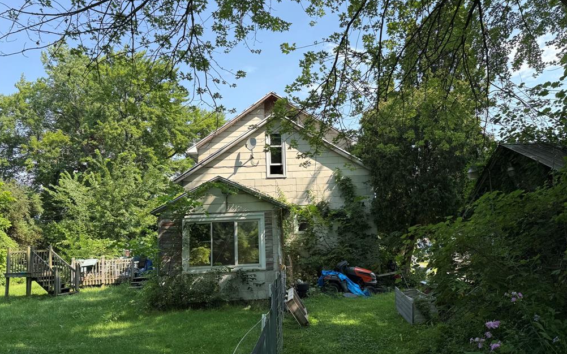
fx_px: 402
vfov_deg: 47.5
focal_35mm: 26
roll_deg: +3.6
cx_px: 284
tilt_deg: +8.5
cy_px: 193
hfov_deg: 70.4
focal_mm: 6.76
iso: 80
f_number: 1.78
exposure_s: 1/1361
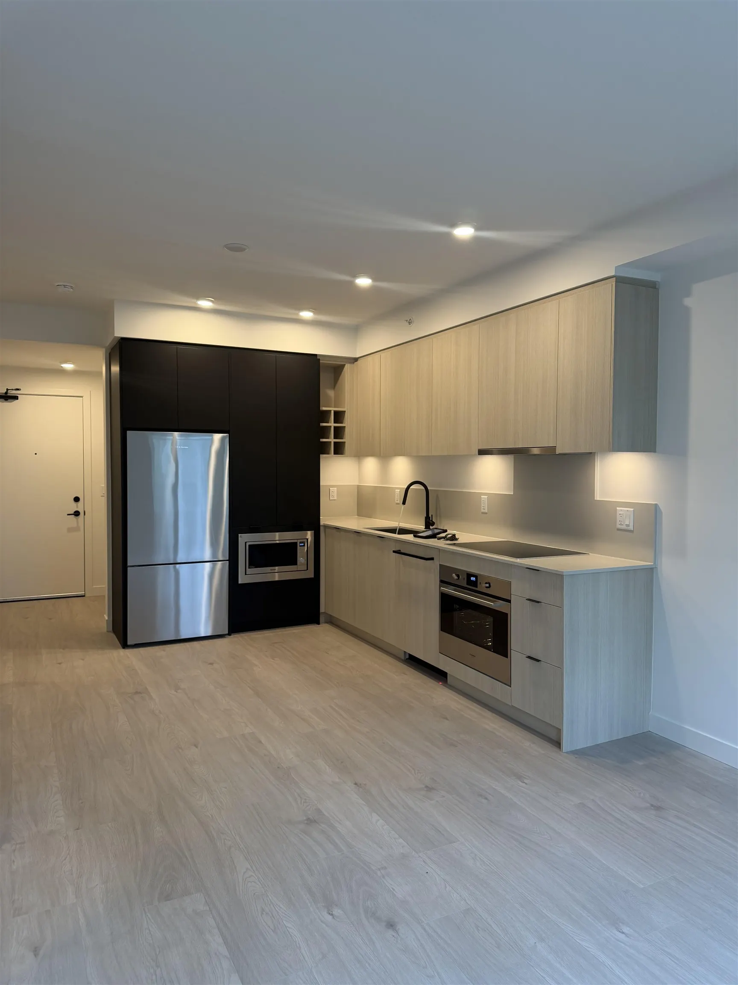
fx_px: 682
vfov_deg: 71.6
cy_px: 492
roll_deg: +0.2
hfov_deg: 56.8
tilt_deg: -1.1
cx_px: 369
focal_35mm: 24
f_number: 1.78
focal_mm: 6.76
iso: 160
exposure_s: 1/120
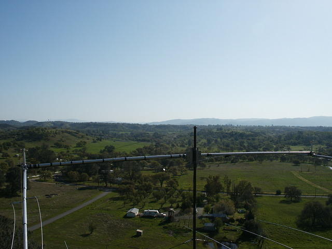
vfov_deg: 40.7
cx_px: 166
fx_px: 336
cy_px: 124
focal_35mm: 35
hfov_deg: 52.6
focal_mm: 7.18
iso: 64
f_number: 6.7
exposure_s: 1/500
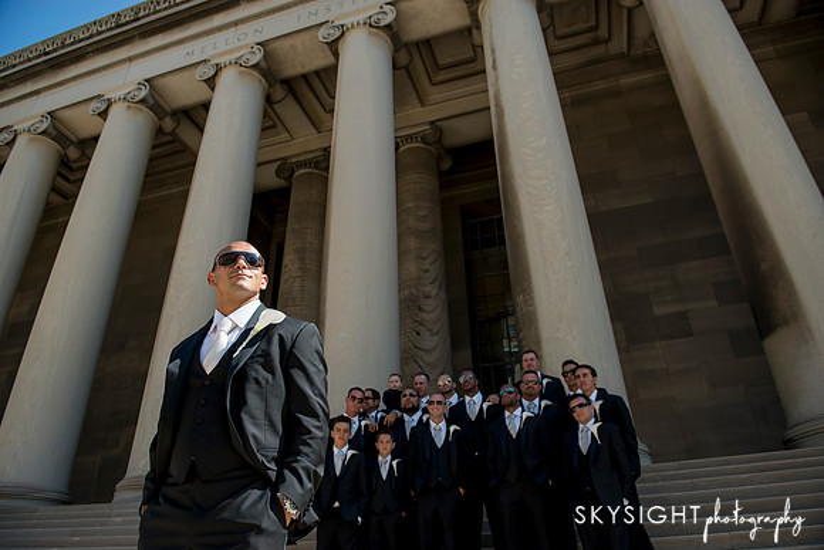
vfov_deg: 53.2
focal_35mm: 24
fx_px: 549
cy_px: 275
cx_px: 412
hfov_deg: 73.7
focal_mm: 24
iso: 400
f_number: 4.5
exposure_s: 1/2500
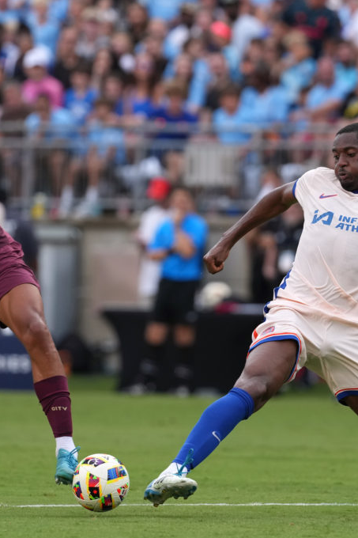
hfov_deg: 3.0
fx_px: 6745
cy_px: 269
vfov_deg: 4.6
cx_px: 220
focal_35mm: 452
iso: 800
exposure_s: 1/2500
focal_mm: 300
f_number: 3.5
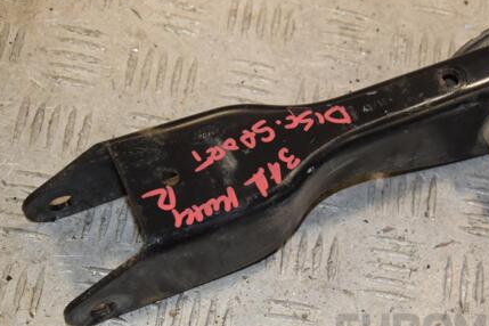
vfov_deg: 13.0
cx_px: 315
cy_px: 179
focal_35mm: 105
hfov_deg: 19.4
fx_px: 1426
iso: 800
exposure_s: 1/200
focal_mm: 50
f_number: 8
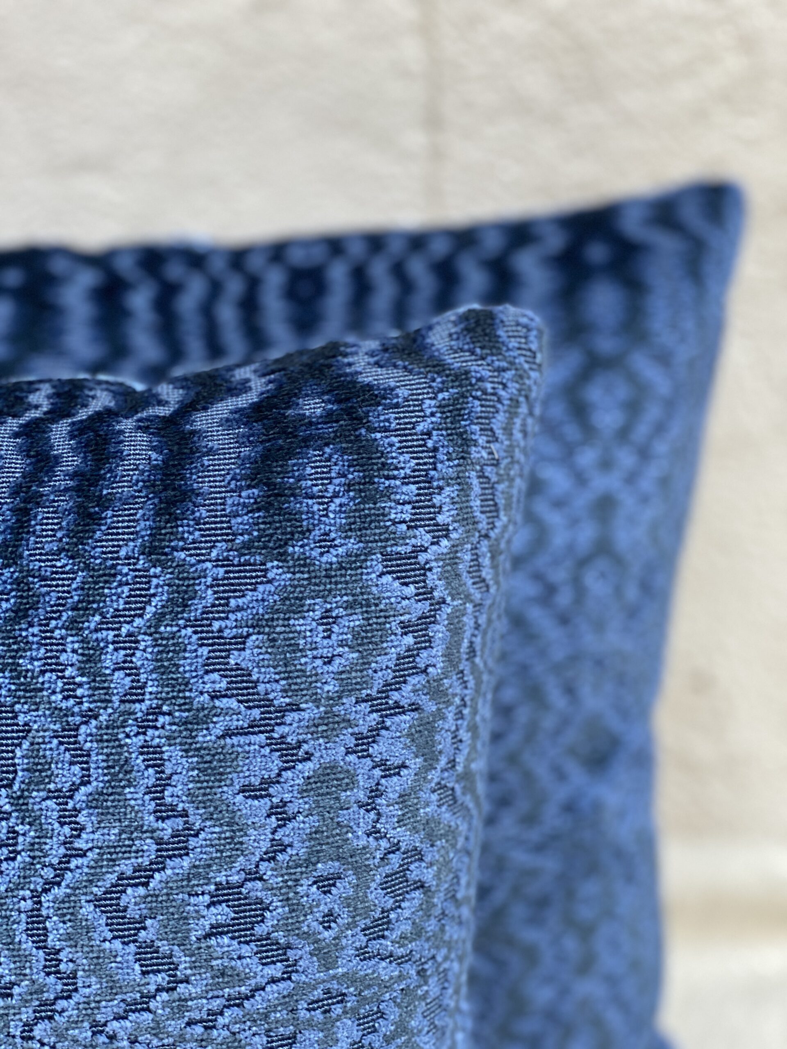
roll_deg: -1.6
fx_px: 1576
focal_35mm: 52
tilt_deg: -24.0
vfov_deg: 36.8
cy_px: 524
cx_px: 394
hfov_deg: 28.0
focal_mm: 6
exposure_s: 1/60
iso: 160
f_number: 2
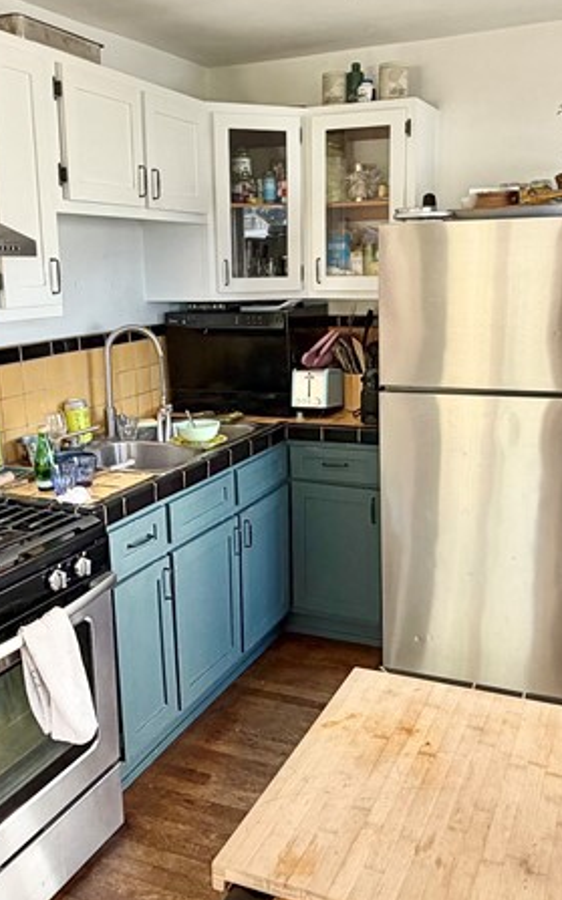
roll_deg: +1.5
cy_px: 423
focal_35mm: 34
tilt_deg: -11.1
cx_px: 296
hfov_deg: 37.2
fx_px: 834
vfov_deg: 56.7
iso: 125
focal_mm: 2.22
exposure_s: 1/121
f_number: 2.2
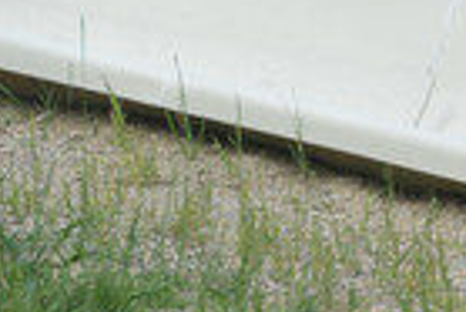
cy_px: 159
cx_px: 664
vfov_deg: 2.5
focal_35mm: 560
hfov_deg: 3.7
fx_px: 7256
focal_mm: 195
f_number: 6.3
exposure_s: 1/640
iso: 400
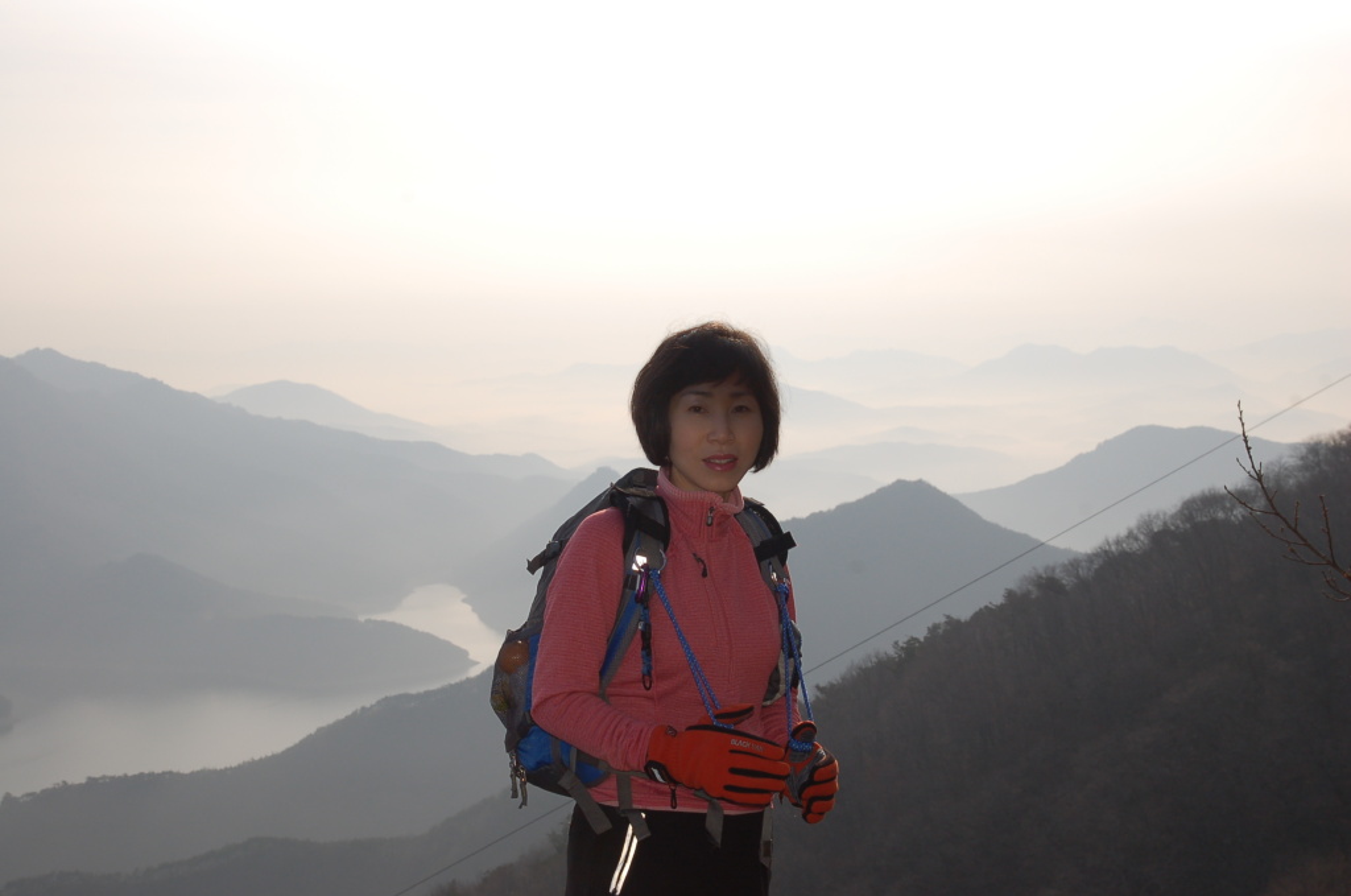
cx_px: 676
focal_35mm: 51
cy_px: 448
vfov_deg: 26.4
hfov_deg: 38.9
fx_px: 1911
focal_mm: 34
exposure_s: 1/500
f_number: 11
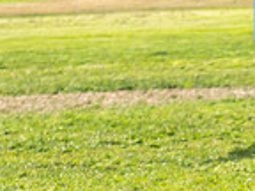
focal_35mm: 499
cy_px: 204
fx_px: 3676
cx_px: 379
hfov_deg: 4.0
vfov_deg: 3.0
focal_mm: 62
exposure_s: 1/1250
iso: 160
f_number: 2.8
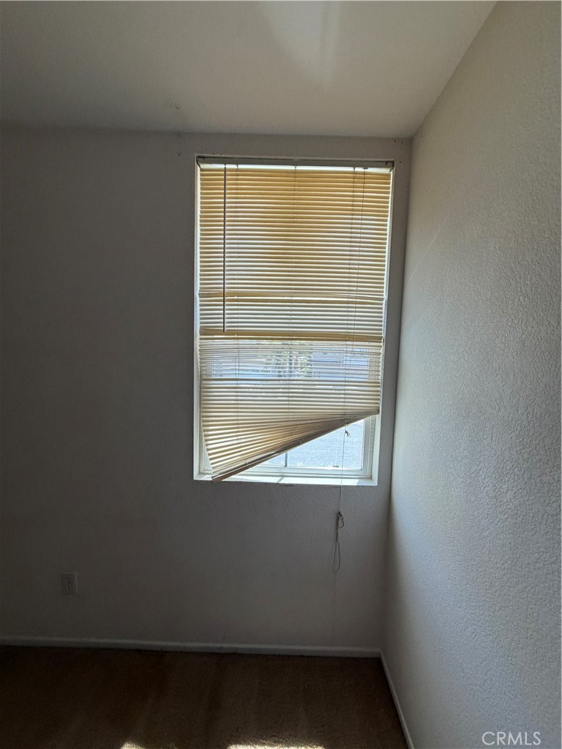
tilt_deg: -4.5
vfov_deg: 102.1
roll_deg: -0.2
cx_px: 281
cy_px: 374
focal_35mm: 14
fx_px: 303
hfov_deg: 85.7
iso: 160
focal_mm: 2.22
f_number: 2.2
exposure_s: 1/120
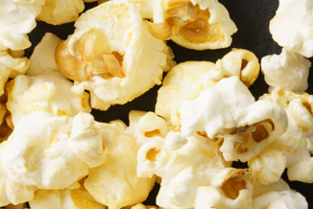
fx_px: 3002
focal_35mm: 345
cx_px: 821
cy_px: -115
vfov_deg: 4.0
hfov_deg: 5.7
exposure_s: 1/125
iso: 100
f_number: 10
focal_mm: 55
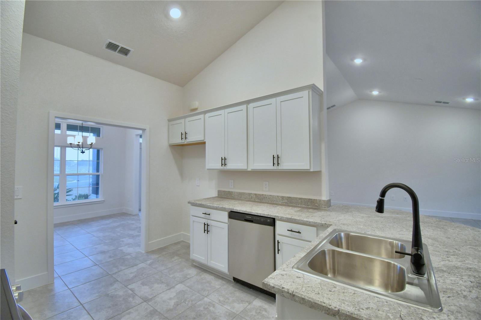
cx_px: 240
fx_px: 200
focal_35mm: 15
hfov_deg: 100.4
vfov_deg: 77.3
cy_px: 160
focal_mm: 10
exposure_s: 1/60
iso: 400
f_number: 4.5
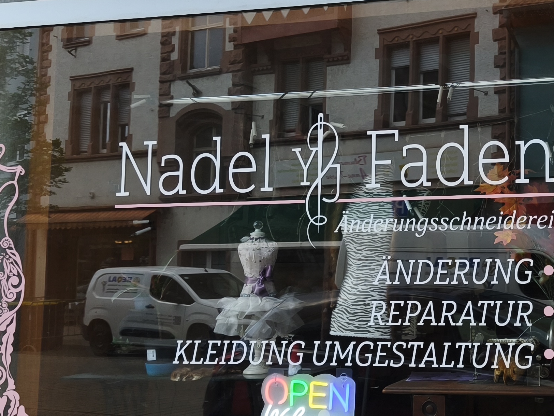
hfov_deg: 30.8
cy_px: 178
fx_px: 928
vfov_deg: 25.2
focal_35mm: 58
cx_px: 559
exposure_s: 1/1377
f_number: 1.7
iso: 200
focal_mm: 5.35
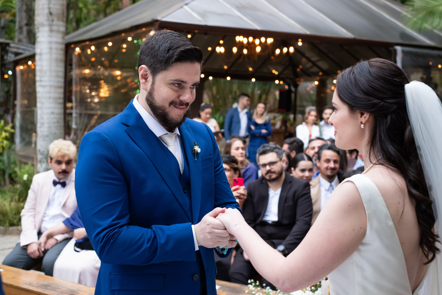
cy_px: 148
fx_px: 651
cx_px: 221
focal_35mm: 53
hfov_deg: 37.5
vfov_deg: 25.5
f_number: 3.6
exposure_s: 1/160
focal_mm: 35
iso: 800
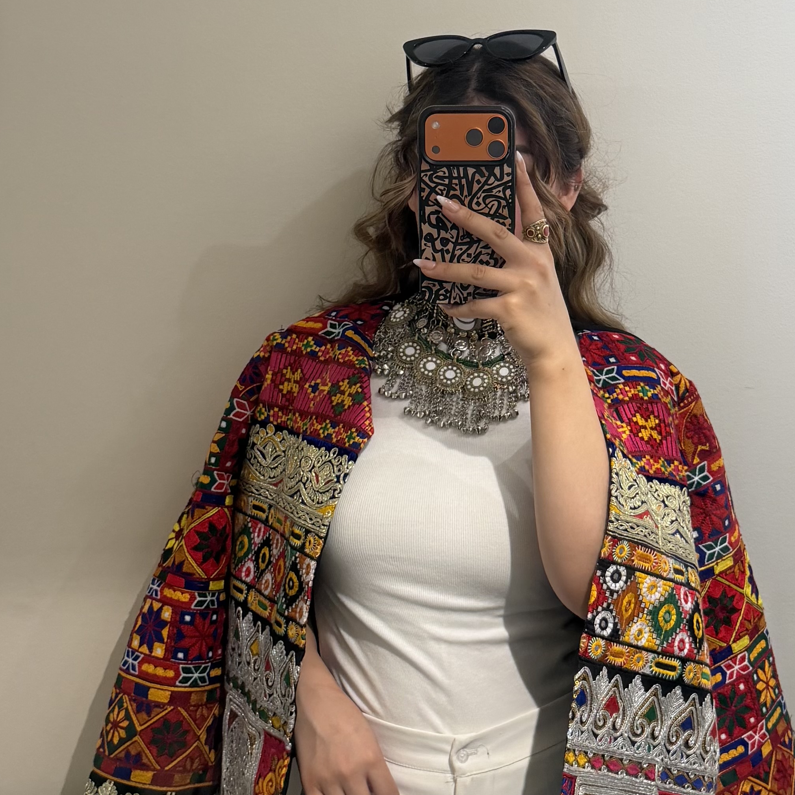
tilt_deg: -6.9
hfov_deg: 28.5
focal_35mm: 60
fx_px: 1559
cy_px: 319
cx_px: 491
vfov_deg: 28.5
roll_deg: +0.8
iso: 125
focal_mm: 6.76
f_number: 1.78
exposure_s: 1/60
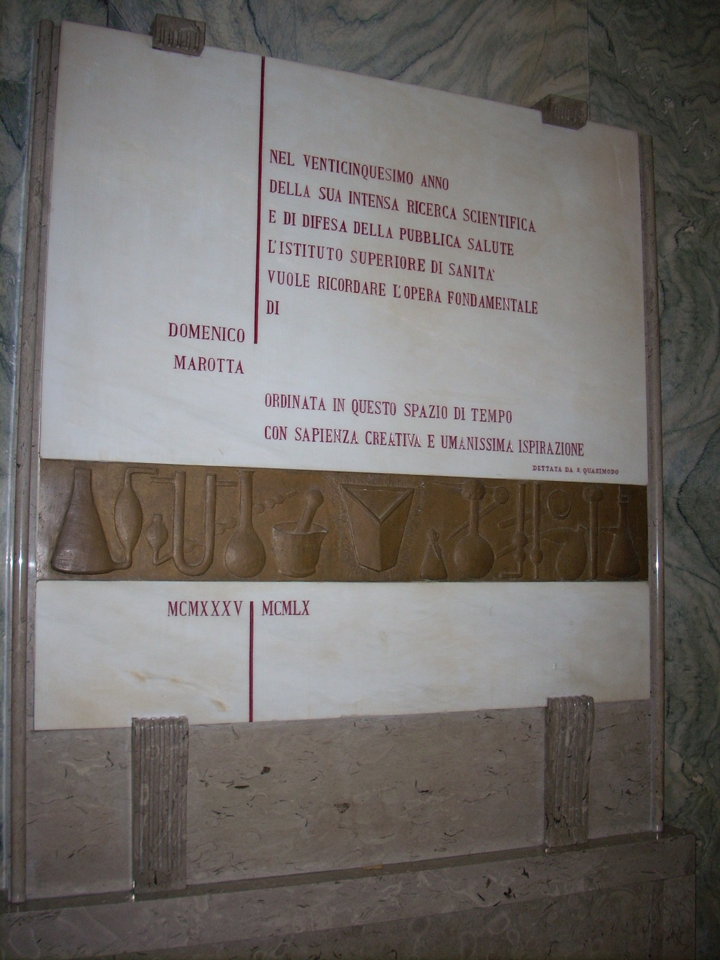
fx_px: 1026
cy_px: 480
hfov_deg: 38.7
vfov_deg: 50.1
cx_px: 360
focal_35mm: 37
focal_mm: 6.2
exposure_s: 1/60
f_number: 2.8
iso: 100
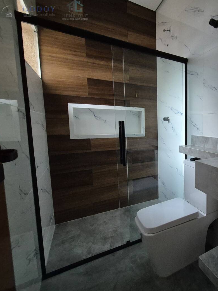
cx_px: 194
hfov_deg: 61.0
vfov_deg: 87.7
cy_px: 141
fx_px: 151
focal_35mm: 18
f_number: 2.2
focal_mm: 2.2
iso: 1250
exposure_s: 1/40
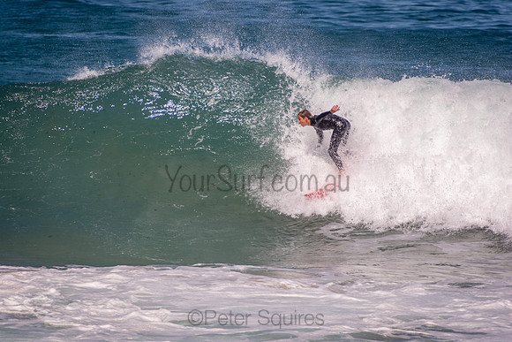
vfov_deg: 2.3
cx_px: 256
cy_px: 171
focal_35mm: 600
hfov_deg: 3.4
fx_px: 8535
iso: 140
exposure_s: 1/1250
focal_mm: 400
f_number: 5.6
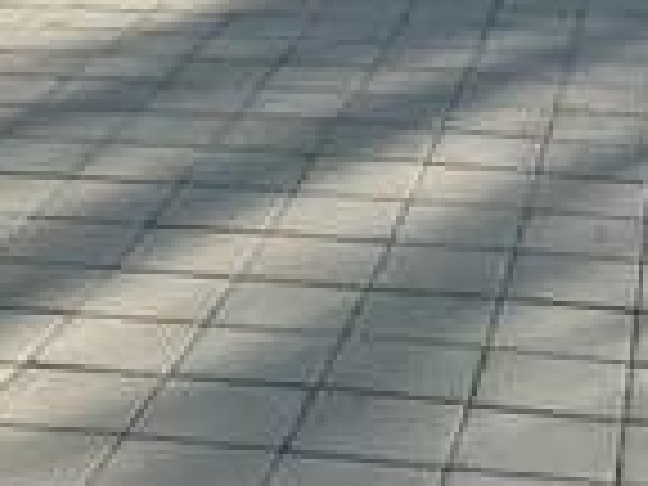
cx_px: 374
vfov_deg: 12.0
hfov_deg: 18.4
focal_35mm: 107
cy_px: -540
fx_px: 2003
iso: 80
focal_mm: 6.86
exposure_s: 1/9709
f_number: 1.78
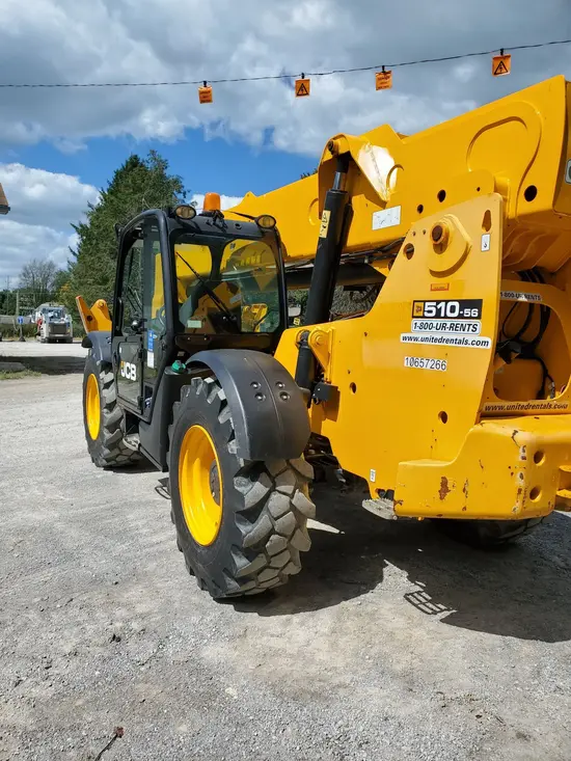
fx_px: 572
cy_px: 380
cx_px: 286
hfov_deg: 53.1
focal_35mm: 26
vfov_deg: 67.3
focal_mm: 4.3
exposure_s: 1/1857
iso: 50
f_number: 2.4
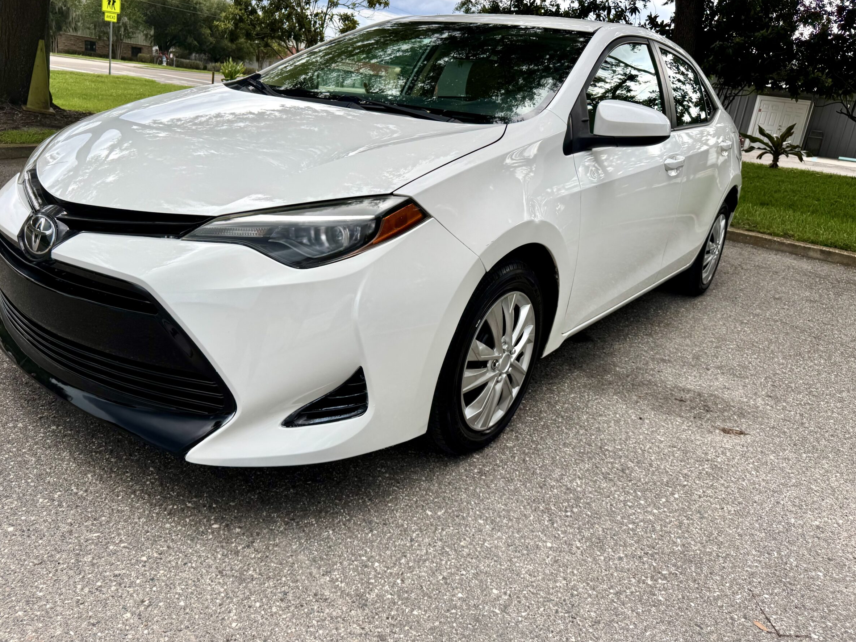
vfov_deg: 53.0
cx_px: 405
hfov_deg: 67.3
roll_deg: -6.3
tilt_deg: -16.7
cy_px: 296
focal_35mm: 26
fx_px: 643
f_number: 1.78
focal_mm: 6.76
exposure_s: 1/802
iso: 80
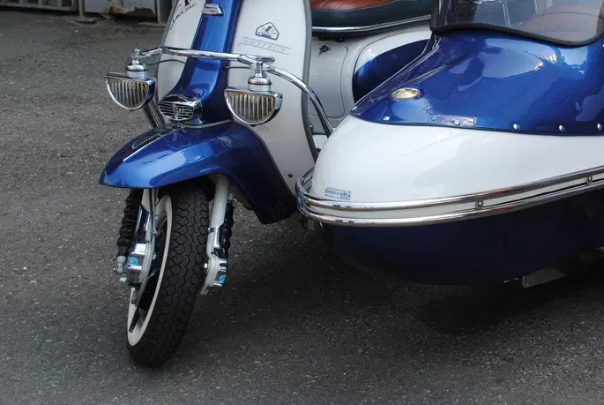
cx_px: 519
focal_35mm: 84
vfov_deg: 16.1
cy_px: 52
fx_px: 1411
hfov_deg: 23.6
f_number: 5.6
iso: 100
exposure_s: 1/125
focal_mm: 32
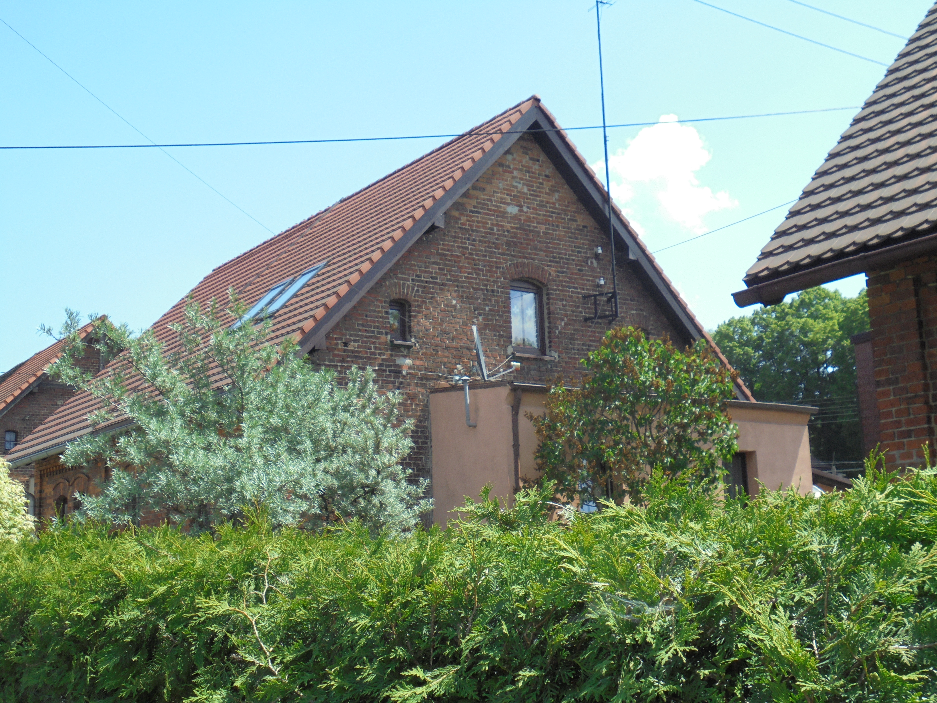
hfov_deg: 43.9
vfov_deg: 33.6
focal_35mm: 43
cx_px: 468
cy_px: 352
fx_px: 1164
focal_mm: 7.8
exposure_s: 1/320
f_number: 4.5
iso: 100
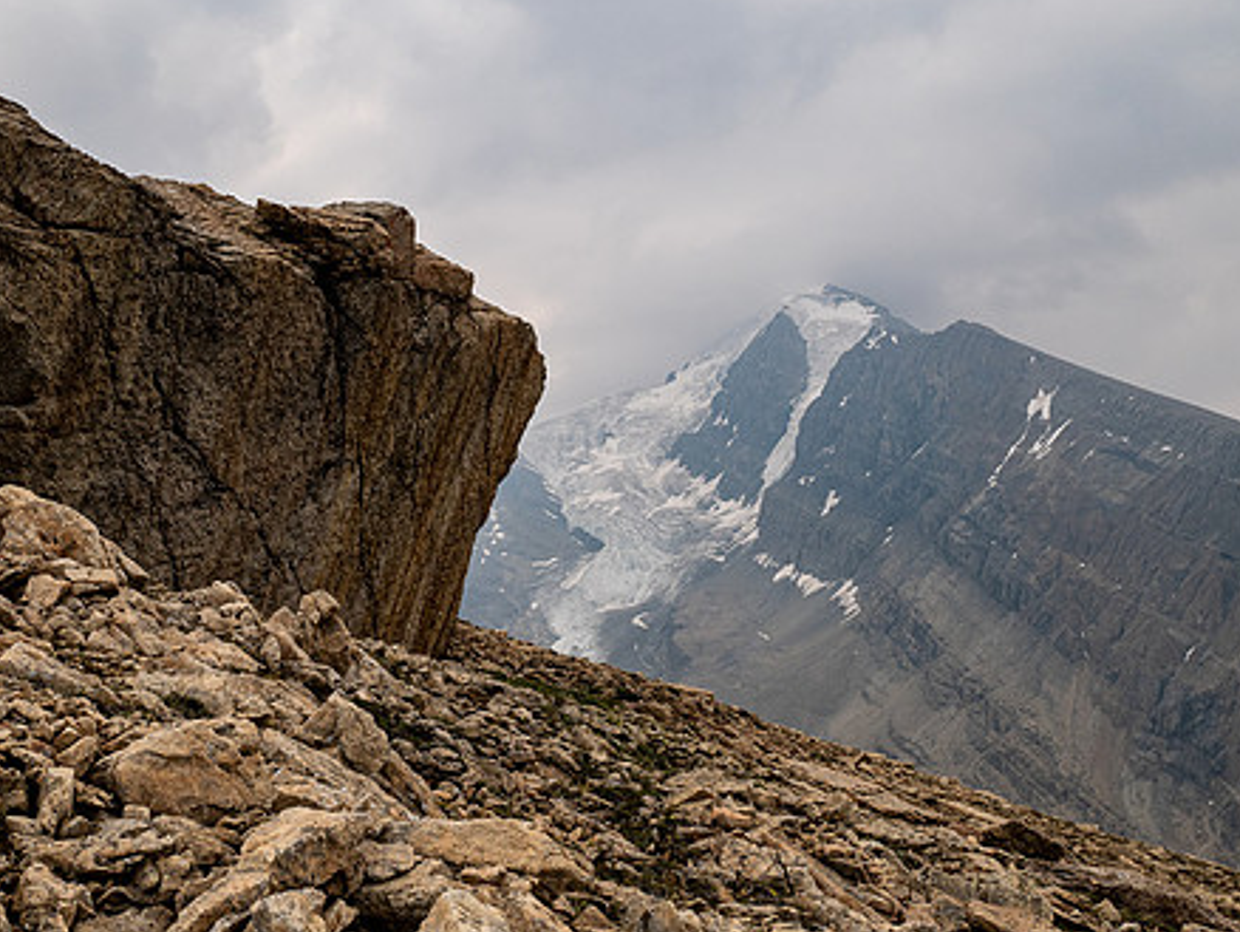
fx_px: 1613
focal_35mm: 45
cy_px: 514
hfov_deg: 41.8
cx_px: 490
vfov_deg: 32.2
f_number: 8
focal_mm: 17
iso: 200
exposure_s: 1/400
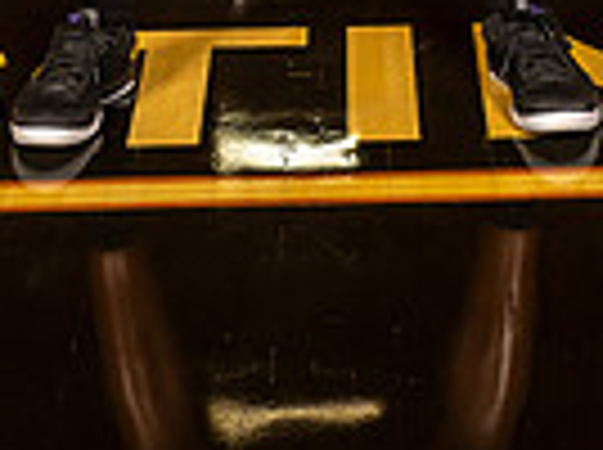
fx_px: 2817
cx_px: 342
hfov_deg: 12.2
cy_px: -526
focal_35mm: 162
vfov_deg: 8.5
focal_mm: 50
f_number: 7.1
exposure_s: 1/400
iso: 640
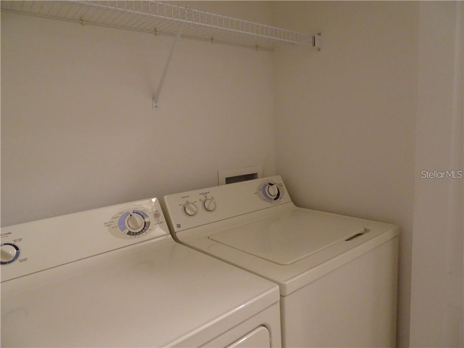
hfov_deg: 71.6
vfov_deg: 56.8
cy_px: 174
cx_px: 232
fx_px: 322
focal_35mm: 24
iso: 640
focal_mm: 4.1
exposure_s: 1/30
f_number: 3.5
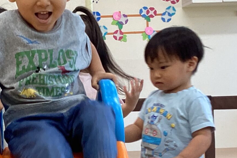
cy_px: 117
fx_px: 625
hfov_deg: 21.2
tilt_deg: -1.8
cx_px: 42
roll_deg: +2.4
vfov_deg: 14.3
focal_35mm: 95
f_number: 2.4
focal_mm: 3.3
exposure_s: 1/60
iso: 64
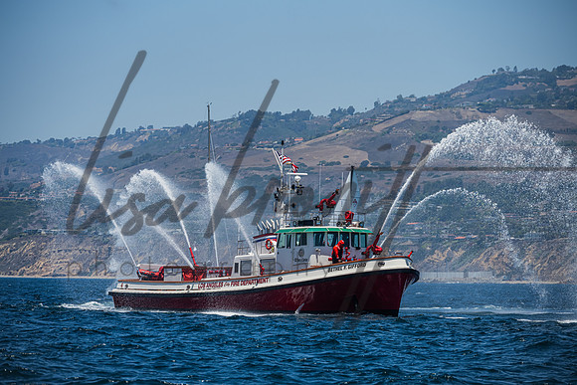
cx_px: 288
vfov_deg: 6.2
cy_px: 192
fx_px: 3527
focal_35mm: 220
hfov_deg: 9.4
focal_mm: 220
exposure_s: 1/1600
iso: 400
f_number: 8
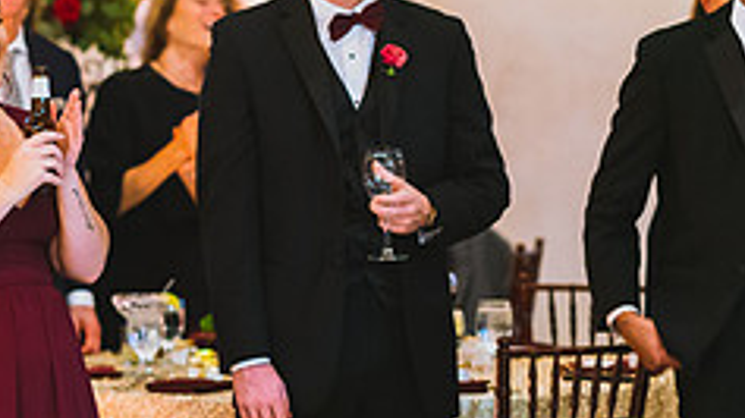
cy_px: 341
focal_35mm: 218
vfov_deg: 5.6
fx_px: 4304
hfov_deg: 9.8
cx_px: -129
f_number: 2
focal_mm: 85
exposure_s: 1/60
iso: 2500
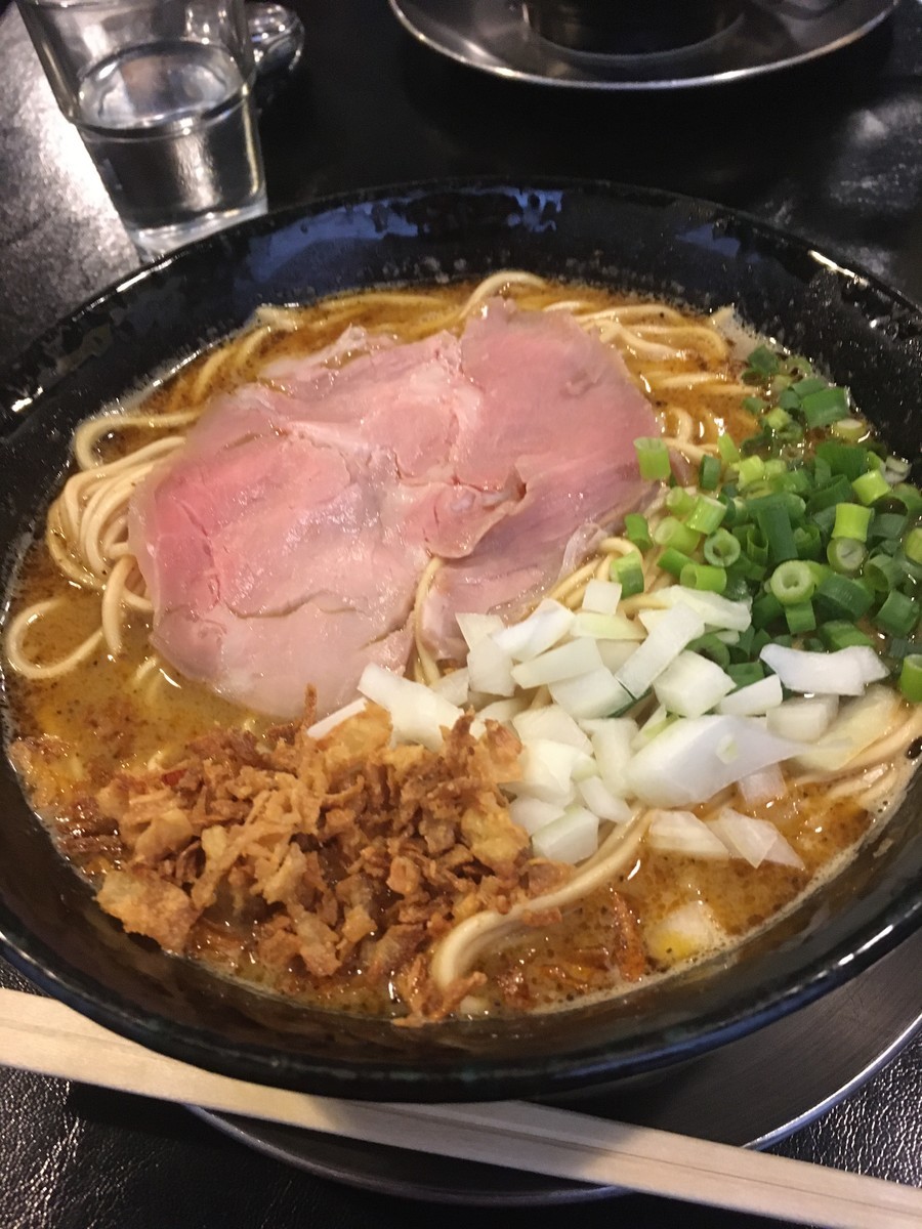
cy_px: 614
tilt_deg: -52.8
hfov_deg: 48.2
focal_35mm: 29
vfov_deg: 61.7
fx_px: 1030
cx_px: 461
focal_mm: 4.15
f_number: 2.2
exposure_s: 1/15
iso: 250
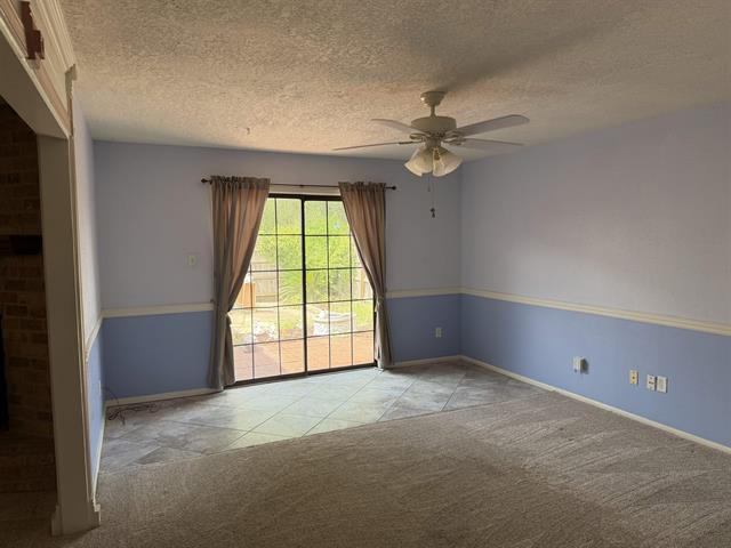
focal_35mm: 24
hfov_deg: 71.6
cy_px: 274
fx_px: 507
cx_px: 366
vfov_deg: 56.8
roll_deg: +1.4
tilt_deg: -5.7
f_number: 1.78
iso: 125
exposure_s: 1/206
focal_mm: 6.76
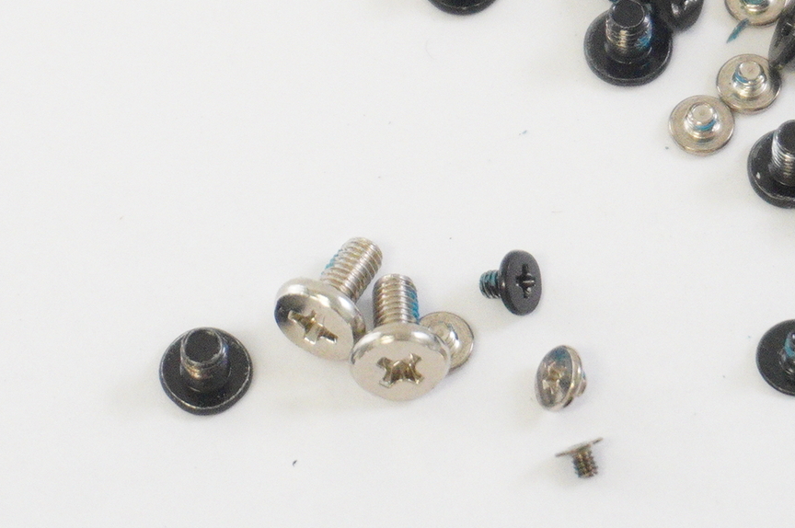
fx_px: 4787
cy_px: -23
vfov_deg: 6.3
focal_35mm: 217
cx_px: 628
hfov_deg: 9.5
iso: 3200
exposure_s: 1/125
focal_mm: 50
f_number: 6.3
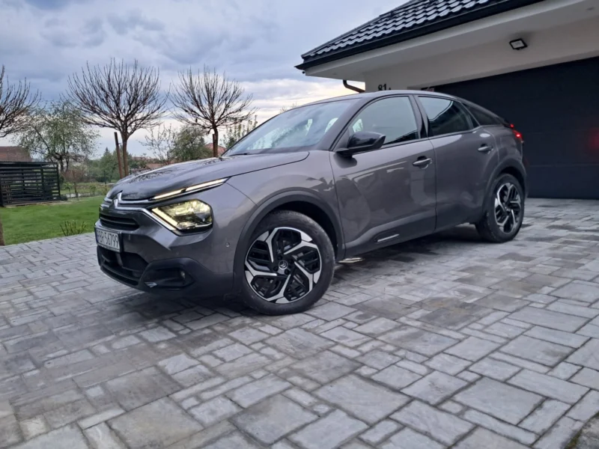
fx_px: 467
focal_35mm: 27
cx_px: 300
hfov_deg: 65.3
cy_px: 224
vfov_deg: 51.4
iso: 250
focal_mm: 4
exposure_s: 1/50
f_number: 1.8
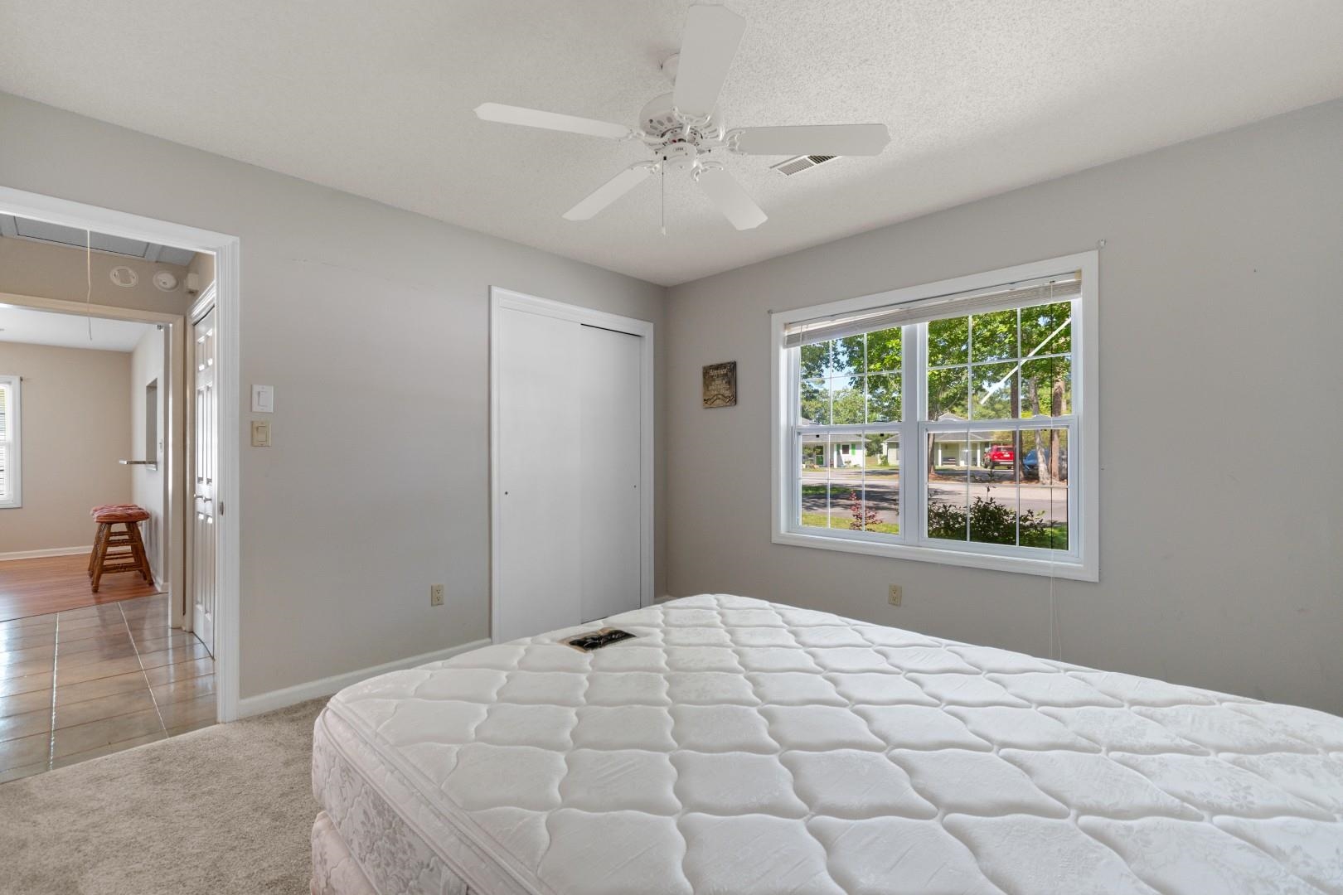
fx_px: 560
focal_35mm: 15
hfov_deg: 100.4
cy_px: 448
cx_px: 672
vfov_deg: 77.3
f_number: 4.5
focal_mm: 10
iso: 100
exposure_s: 1/10
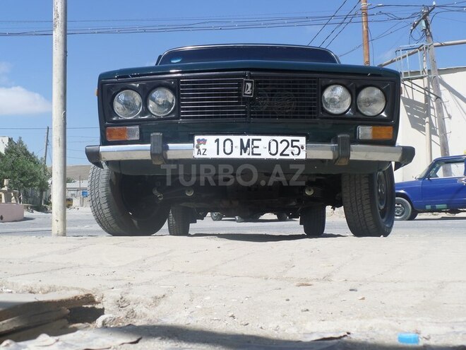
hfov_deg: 44.8
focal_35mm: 42
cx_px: 233
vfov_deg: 34.3
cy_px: 175
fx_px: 565
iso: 100
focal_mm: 7.5
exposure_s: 1/1000
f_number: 3.6
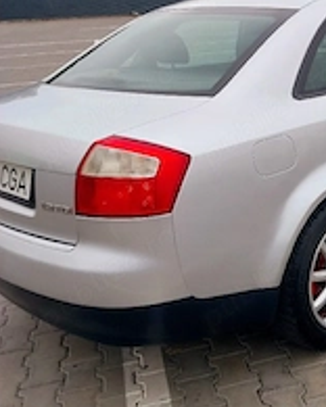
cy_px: 140
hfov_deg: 27.7
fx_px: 627
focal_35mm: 52
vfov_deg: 35.7
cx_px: 311
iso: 25
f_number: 1.8
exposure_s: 1/526
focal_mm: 4
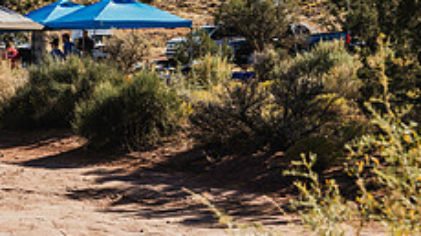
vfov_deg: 10.5
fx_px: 1283
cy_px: 76
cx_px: -3
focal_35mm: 115
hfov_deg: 18.2
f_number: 5.6
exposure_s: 1/500
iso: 100
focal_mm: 42
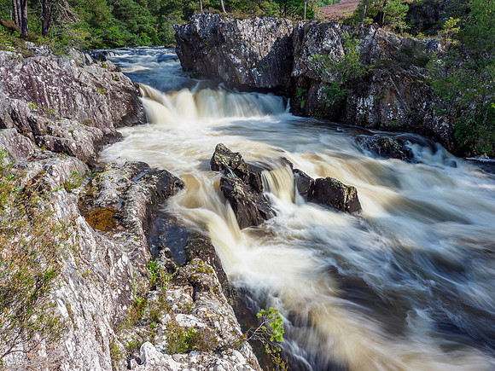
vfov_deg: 56.8
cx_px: 248
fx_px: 343
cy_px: 186
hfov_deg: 71.6
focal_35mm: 24
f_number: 7.1
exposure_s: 1/1.67
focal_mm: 12
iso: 200
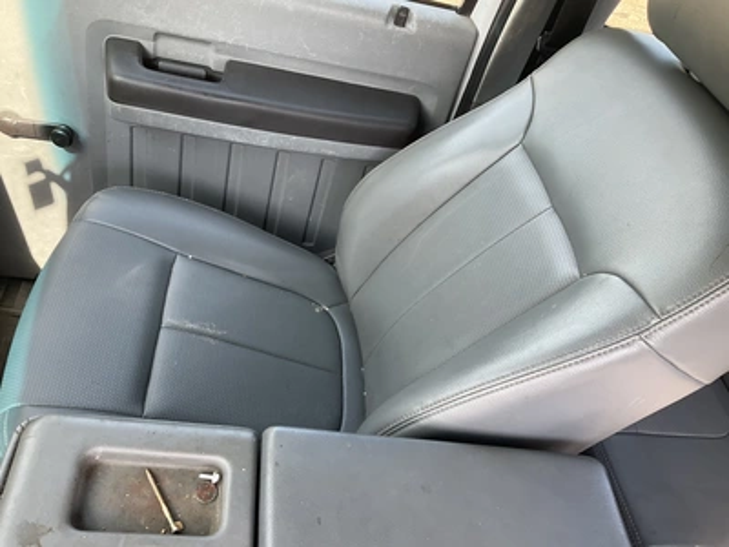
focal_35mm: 29
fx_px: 611
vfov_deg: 48.2
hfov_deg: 61.7
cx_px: 364
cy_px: 274
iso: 25
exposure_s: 1/122
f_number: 1.8
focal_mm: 3
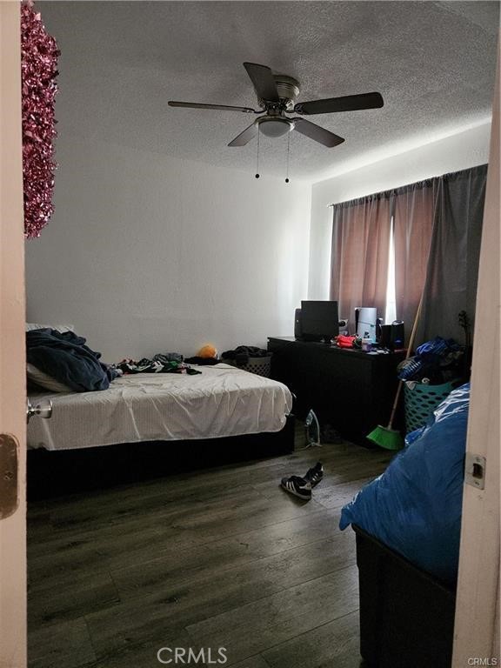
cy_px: 334
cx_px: 250
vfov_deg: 73.9
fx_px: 444
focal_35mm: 23
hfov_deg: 58.9
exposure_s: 1/60
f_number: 1.8
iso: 800
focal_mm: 5.4
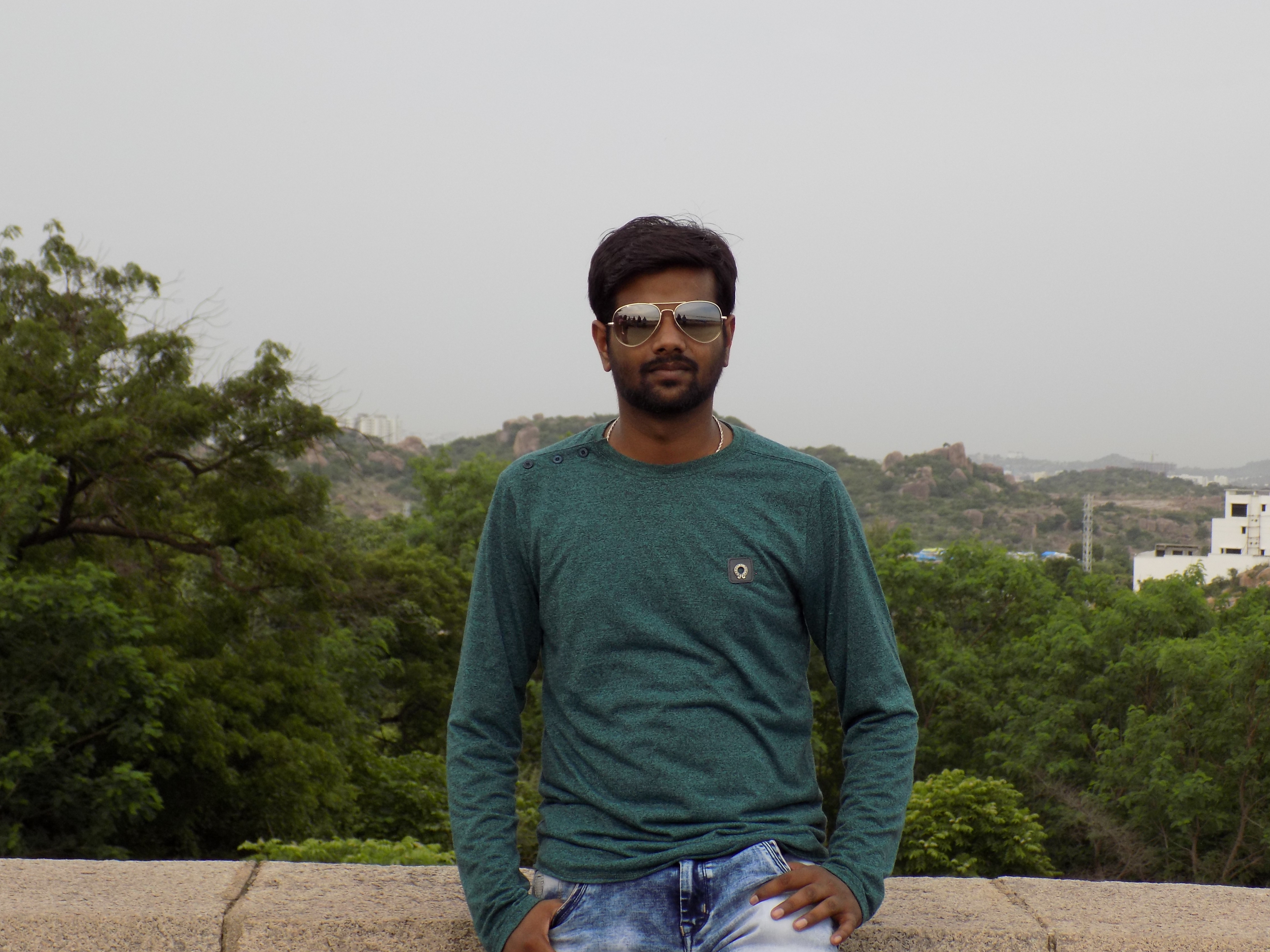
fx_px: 3155
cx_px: 635
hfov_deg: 22.8
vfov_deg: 17.2
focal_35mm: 86
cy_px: 476
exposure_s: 1/125
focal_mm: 15.3
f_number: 4.4
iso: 80
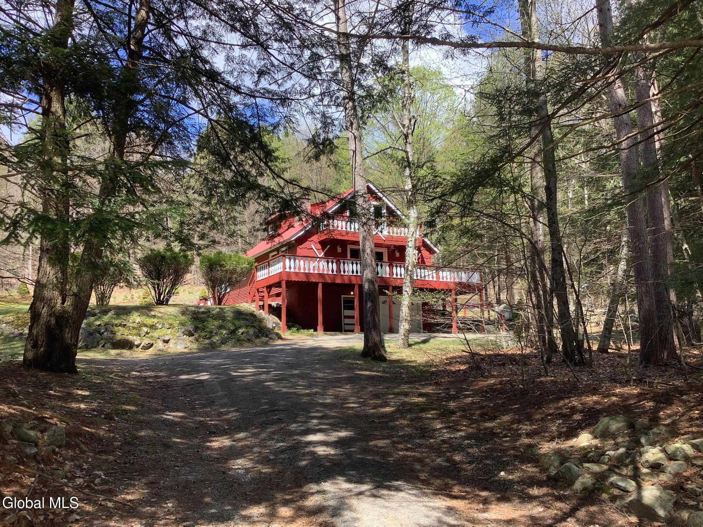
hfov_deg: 58.4
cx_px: 352
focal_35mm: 31
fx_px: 630
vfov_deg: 45.4
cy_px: 264
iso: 25
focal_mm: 3.3
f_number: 2.4
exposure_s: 1/217
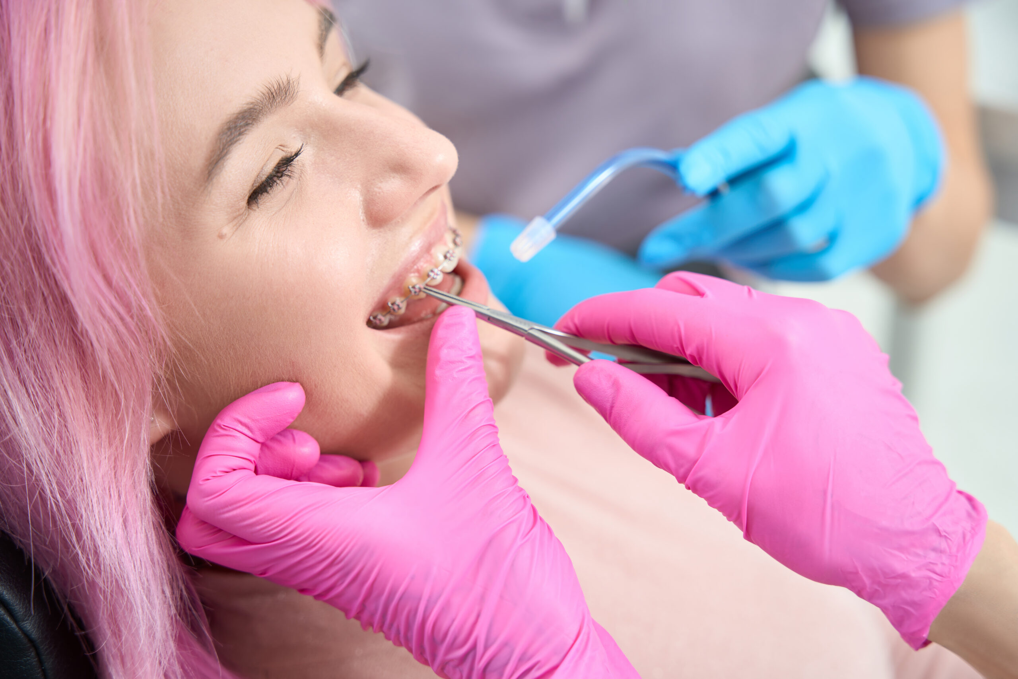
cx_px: 509
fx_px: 1502
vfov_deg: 25.5
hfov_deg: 37.5
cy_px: 340
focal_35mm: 53
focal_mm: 53.1
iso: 125
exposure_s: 1/250
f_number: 3.2
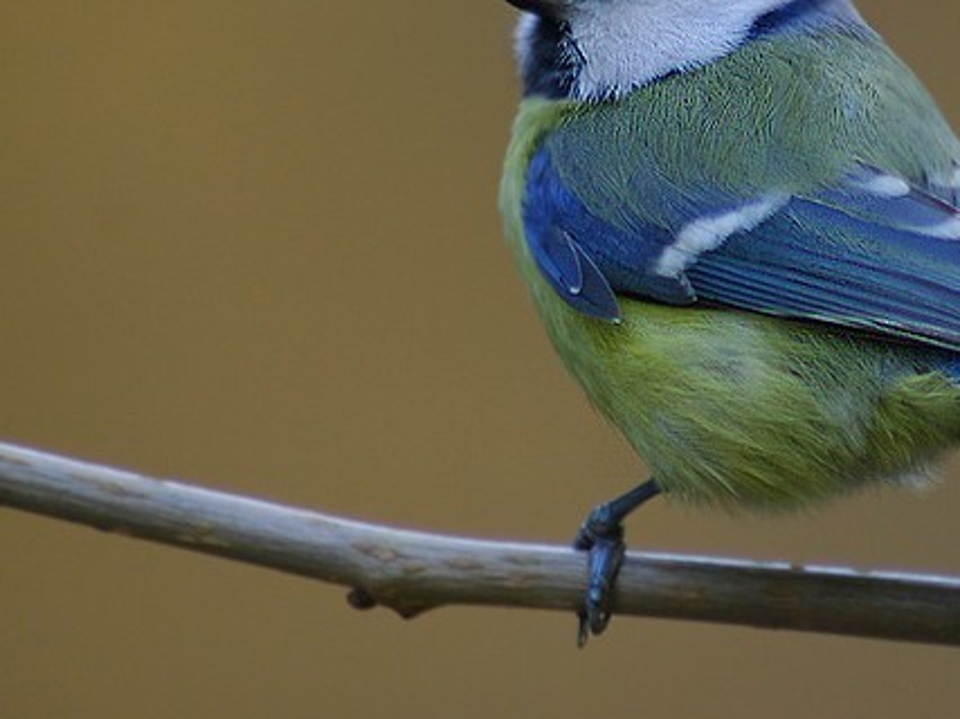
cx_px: 504
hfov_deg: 1.9
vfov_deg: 1.4
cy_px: 186
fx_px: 28723
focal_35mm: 1036
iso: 400
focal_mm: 300
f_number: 5.8
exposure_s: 1/80
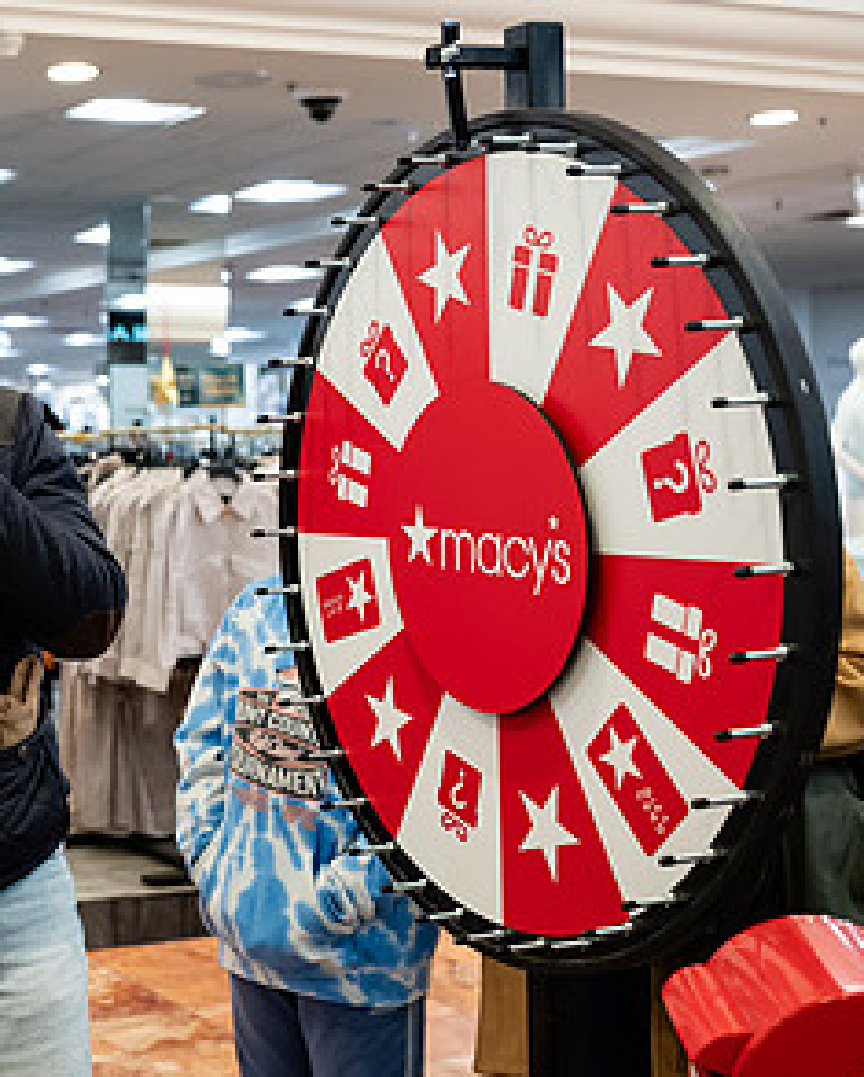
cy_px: 561
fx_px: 1915
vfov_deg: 31.4
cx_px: -92
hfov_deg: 23.8
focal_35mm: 60
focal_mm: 31
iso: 1000
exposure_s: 1/125
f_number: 3.2
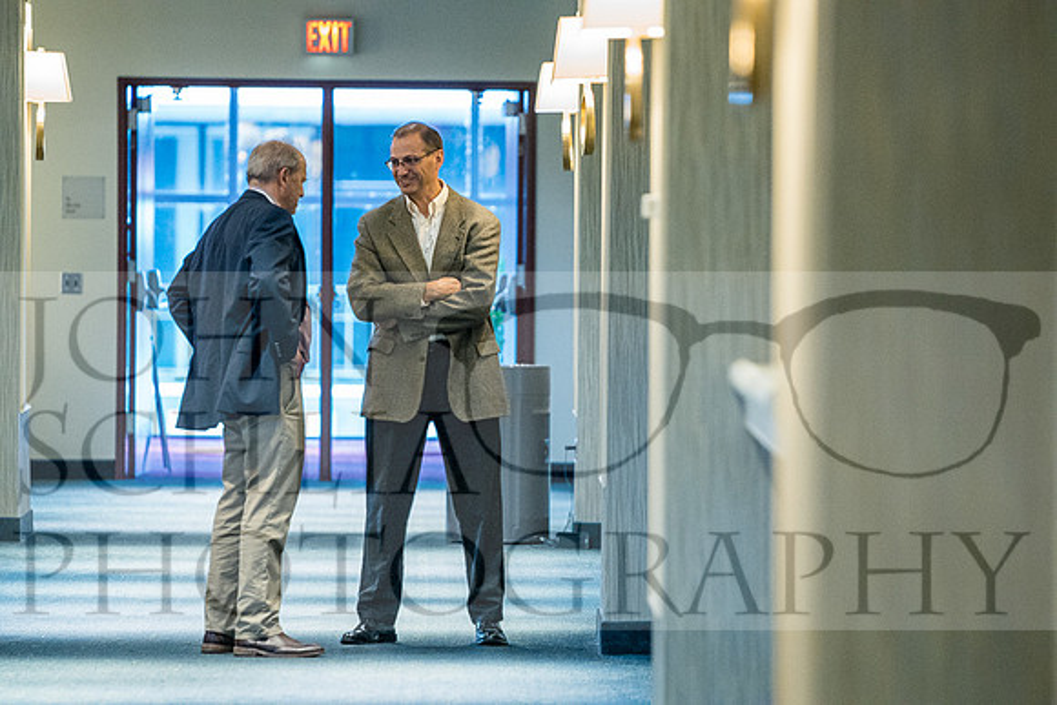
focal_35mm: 300
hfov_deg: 6.9
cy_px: 352
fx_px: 8810
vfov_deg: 4.6
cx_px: 528
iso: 6400
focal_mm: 200
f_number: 3.5
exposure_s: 1/50
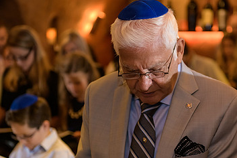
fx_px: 758
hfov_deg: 17.8
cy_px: 108
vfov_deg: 11.9
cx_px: 142
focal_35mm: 115
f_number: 3.2
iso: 1600
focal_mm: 70
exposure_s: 1/125
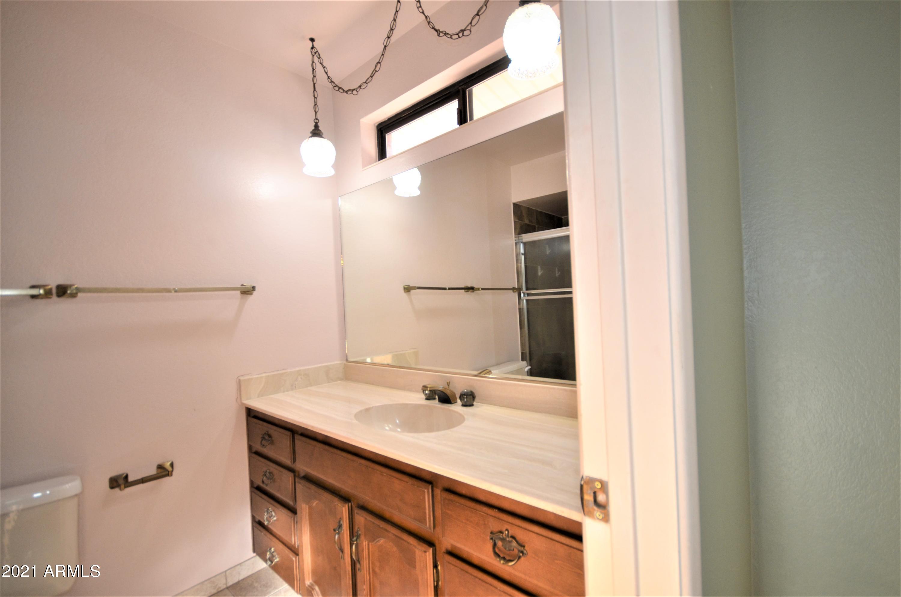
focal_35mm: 15
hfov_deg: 100.5
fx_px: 375
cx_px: 450
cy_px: 298
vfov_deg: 77.1
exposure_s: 1/80
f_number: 4
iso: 400
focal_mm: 10
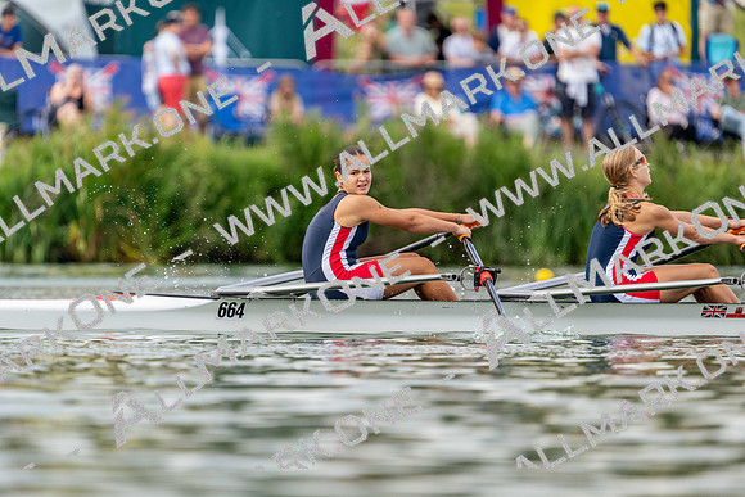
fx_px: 12419
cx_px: 372
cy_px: 248
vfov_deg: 2.3
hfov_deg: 3.4
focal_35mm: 600
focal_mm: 600
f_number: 6.3
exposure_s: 1/1600
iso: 640
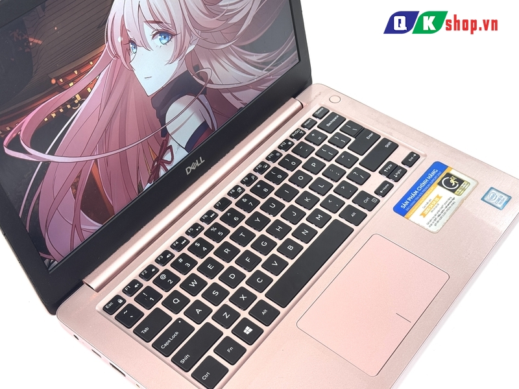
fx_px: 720
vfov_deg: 30.3
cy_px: 194
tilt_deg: -49.3
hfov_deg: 39.7
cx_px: 260
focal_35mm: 48
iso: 80
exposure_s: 1/100
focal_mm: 6.76
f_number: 1.78
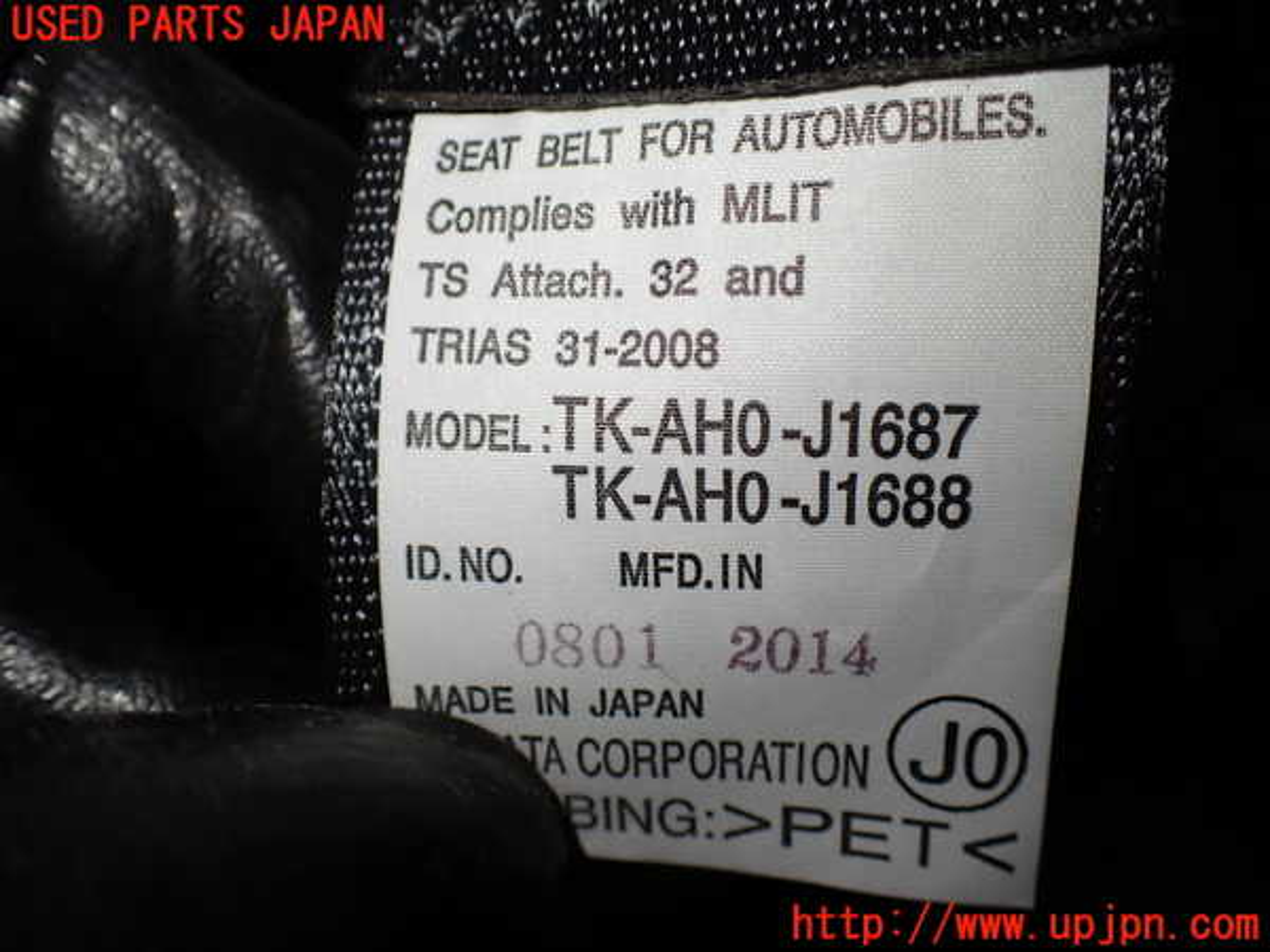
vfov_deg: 46.8
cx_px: 635
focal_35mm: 30
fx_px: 1101
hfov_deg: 60.0
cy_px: 476
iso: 125
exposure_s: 1/125
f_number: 2.3
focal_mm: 5.4
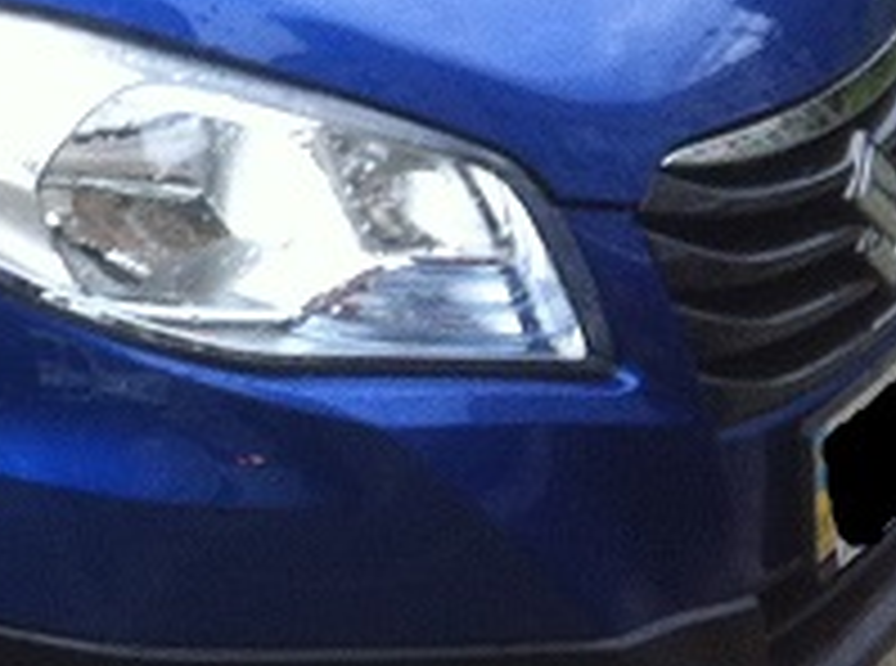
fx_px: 4129
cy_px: -108
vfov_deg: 9.1
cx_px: -837
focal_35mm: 160
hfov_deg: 11.3
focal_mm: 3.85
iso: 100
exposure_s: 1/120
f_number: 2.8
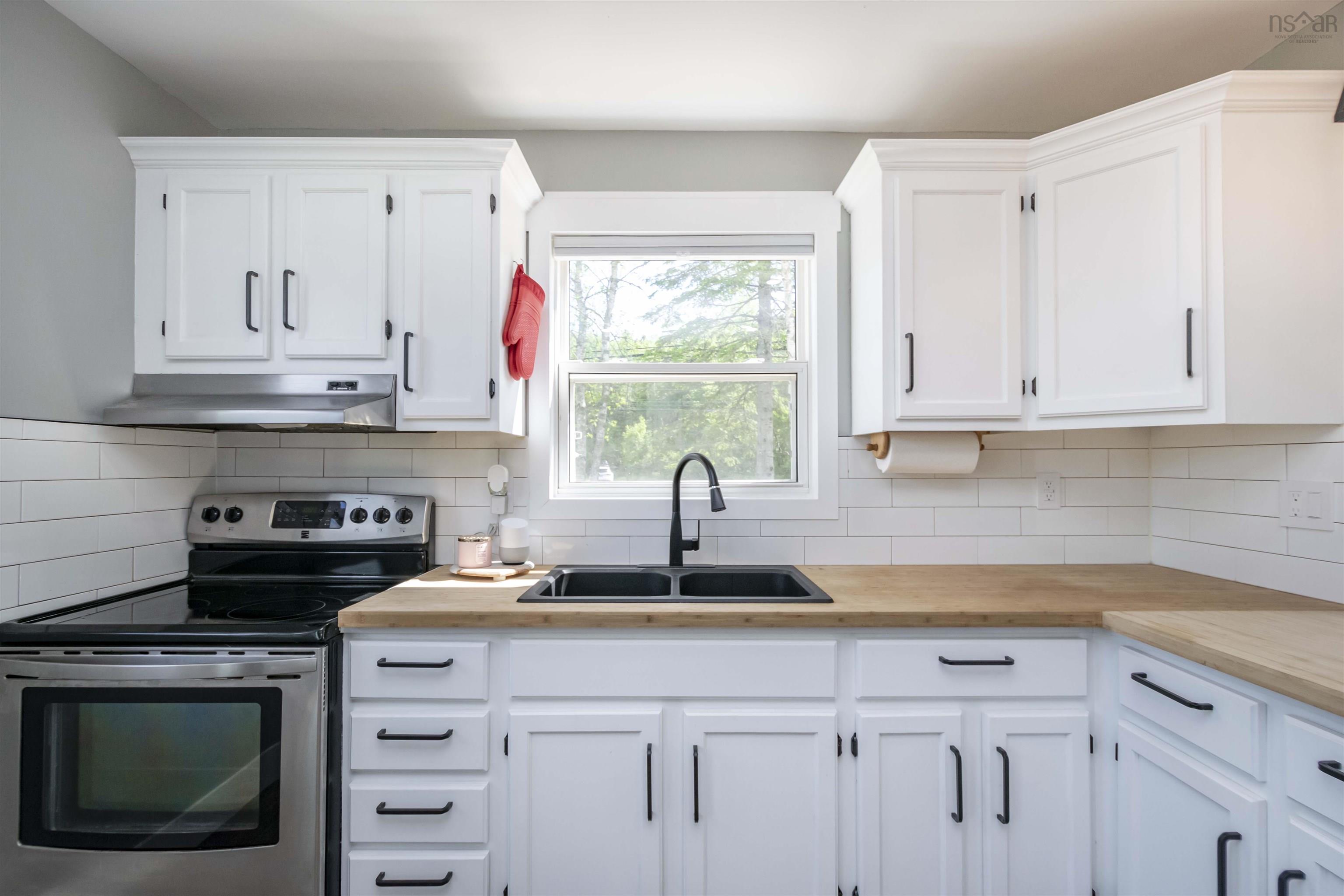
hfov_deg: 100.4
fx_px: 560
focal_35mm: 15
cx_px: 672
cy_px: 448
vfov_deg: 77.3
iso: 500
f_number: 6.3
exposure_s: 1/200
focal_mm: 10
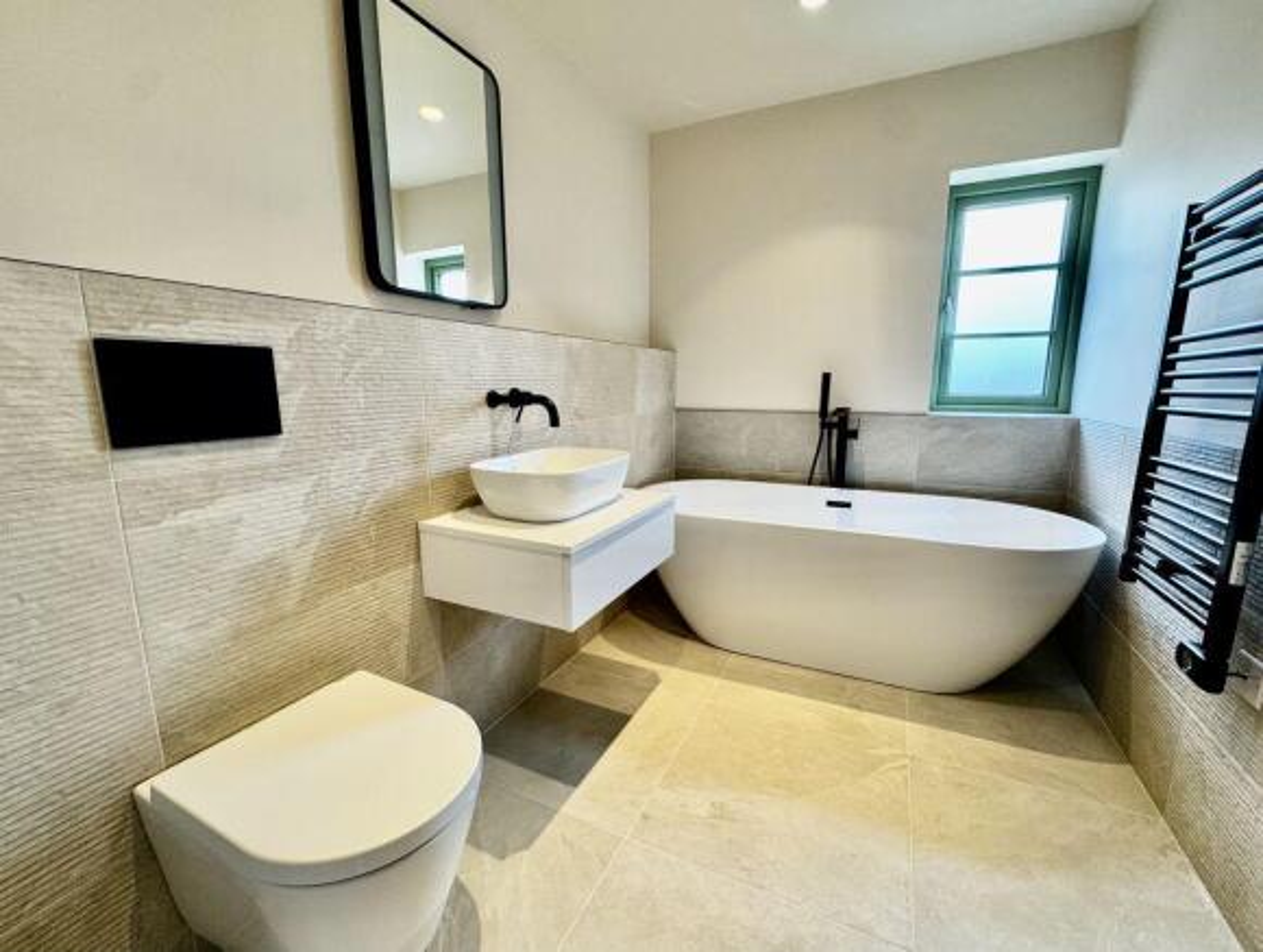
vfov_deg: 85.8
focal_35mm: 14
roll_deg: -2.2
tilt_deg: -10.2
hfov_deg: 102.0
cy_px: 476
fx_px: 512
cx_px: 632
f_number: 2.2
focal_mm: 2.22
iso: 160
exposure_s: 1/99
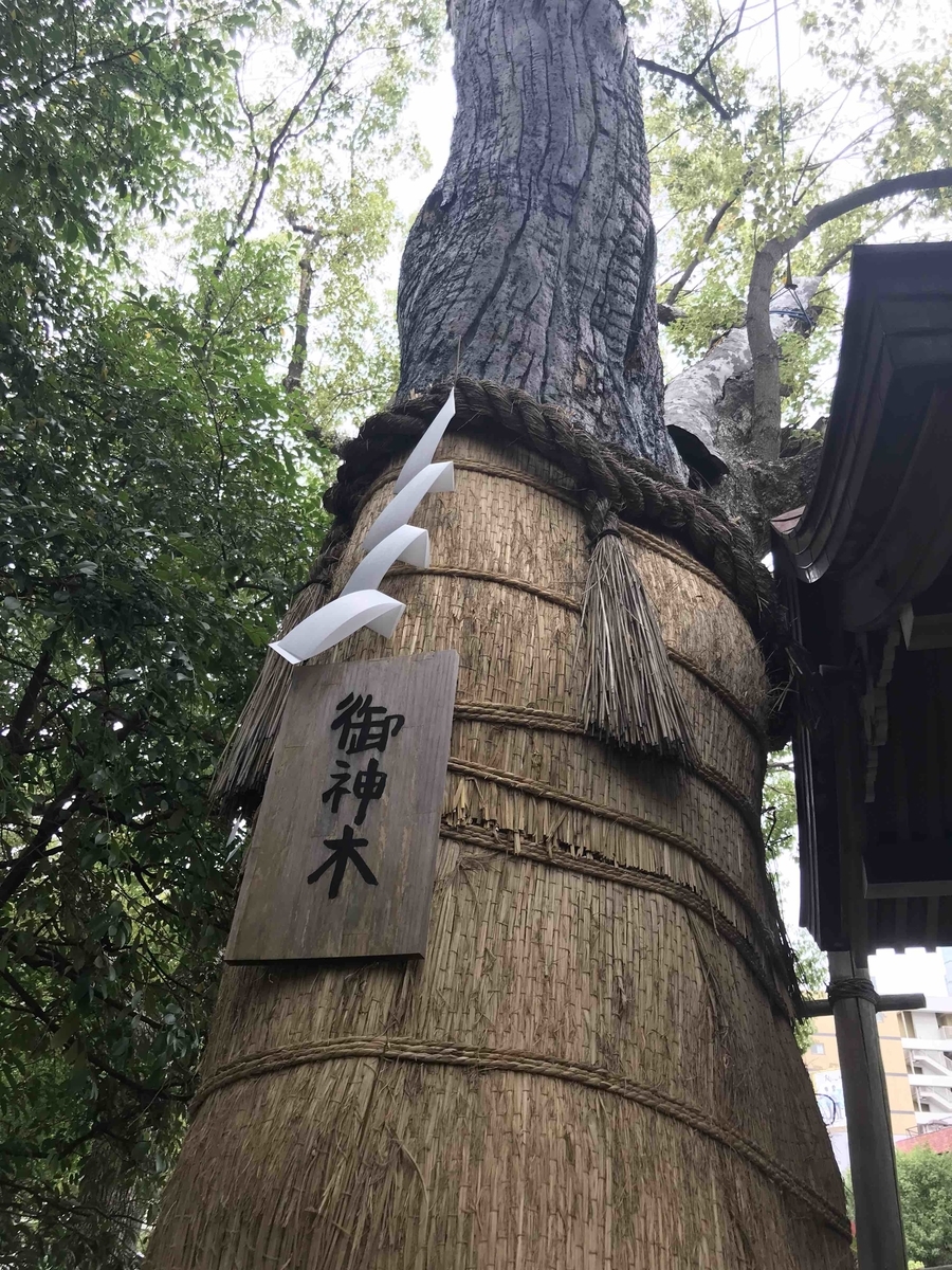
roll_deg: -2.2
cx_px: 476
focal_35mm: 28
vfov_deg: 63.4
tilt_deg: +33.1
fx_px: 1027
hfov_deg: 49.7
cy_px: 635
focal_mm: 3.99
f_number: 1.8
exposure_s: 1/120
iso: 20
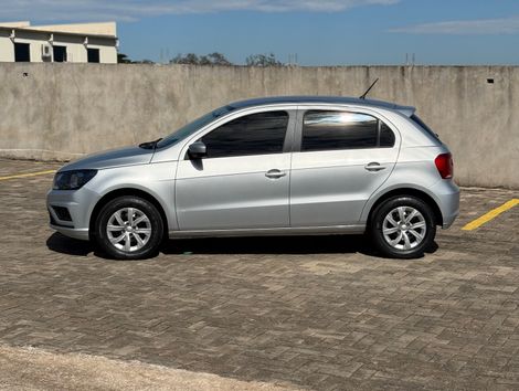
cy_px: 196
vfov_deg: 30.3
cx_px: 260
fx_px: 721
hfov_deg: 39.6
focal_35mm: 48
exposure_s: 1/11364
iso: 50
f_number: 1.78
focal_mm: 6.76
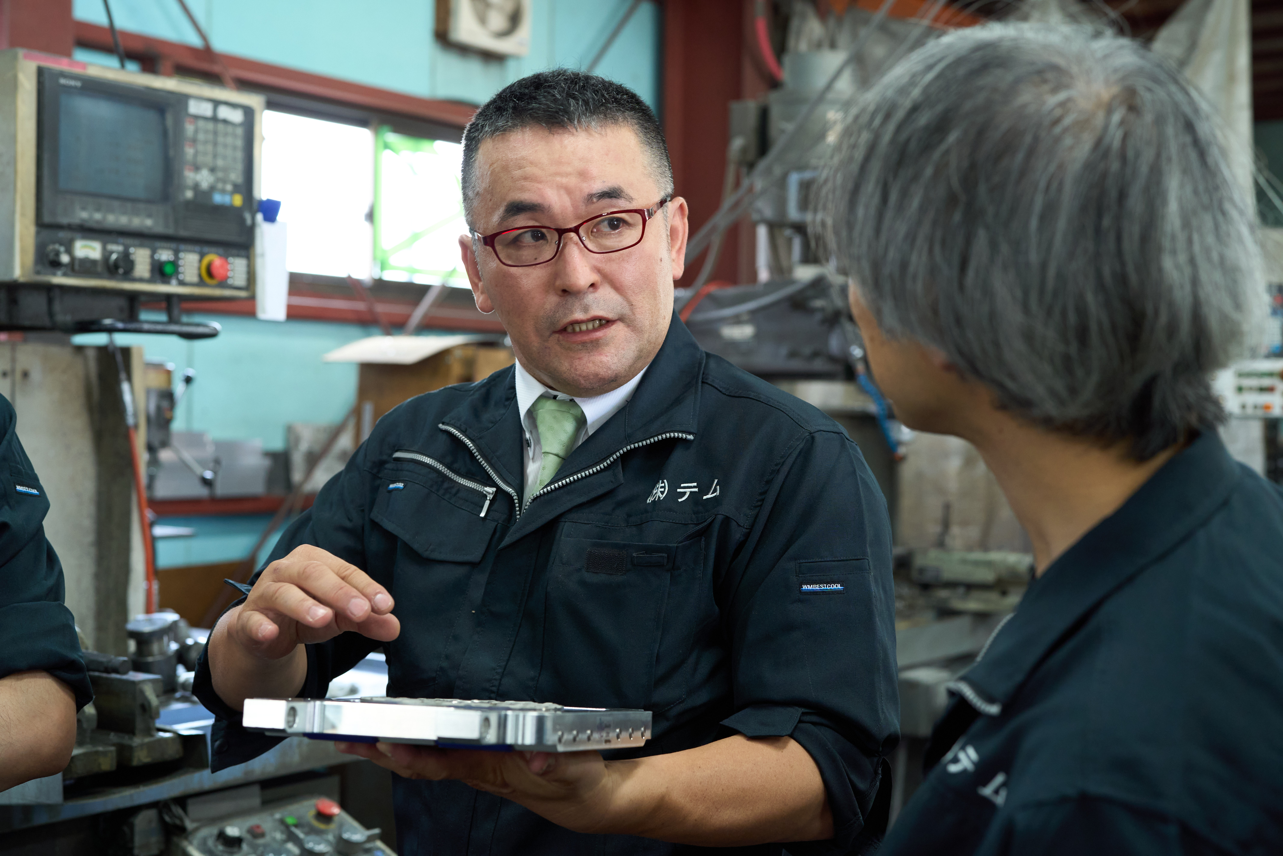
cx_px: 642
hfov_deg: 39.6
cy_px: 428
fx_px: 1782
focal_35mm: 50
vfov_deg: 27.0
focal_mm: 50
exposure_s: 1/125
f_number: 4
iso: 1600
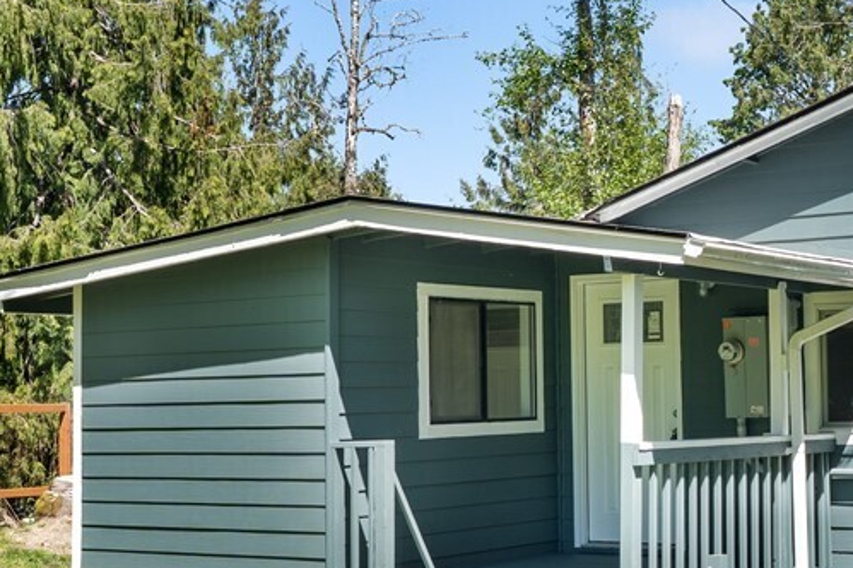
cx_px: 815
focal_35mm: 68
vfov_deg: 20.0
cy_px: 342
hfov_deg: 28.2
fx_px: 1610
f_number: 8
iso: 320
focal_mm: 20
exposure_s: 1/25
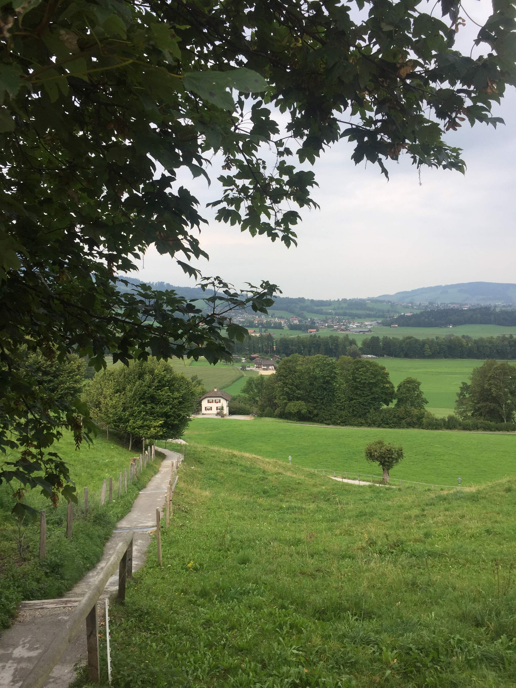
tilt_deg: -4.9
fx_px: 576
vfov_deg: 61.7
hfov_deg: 48.2
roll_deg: +1.5
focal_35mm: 29
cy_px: 344
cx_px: 258
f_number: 2.2
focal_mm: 4.15
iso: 32
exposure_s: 1/1041
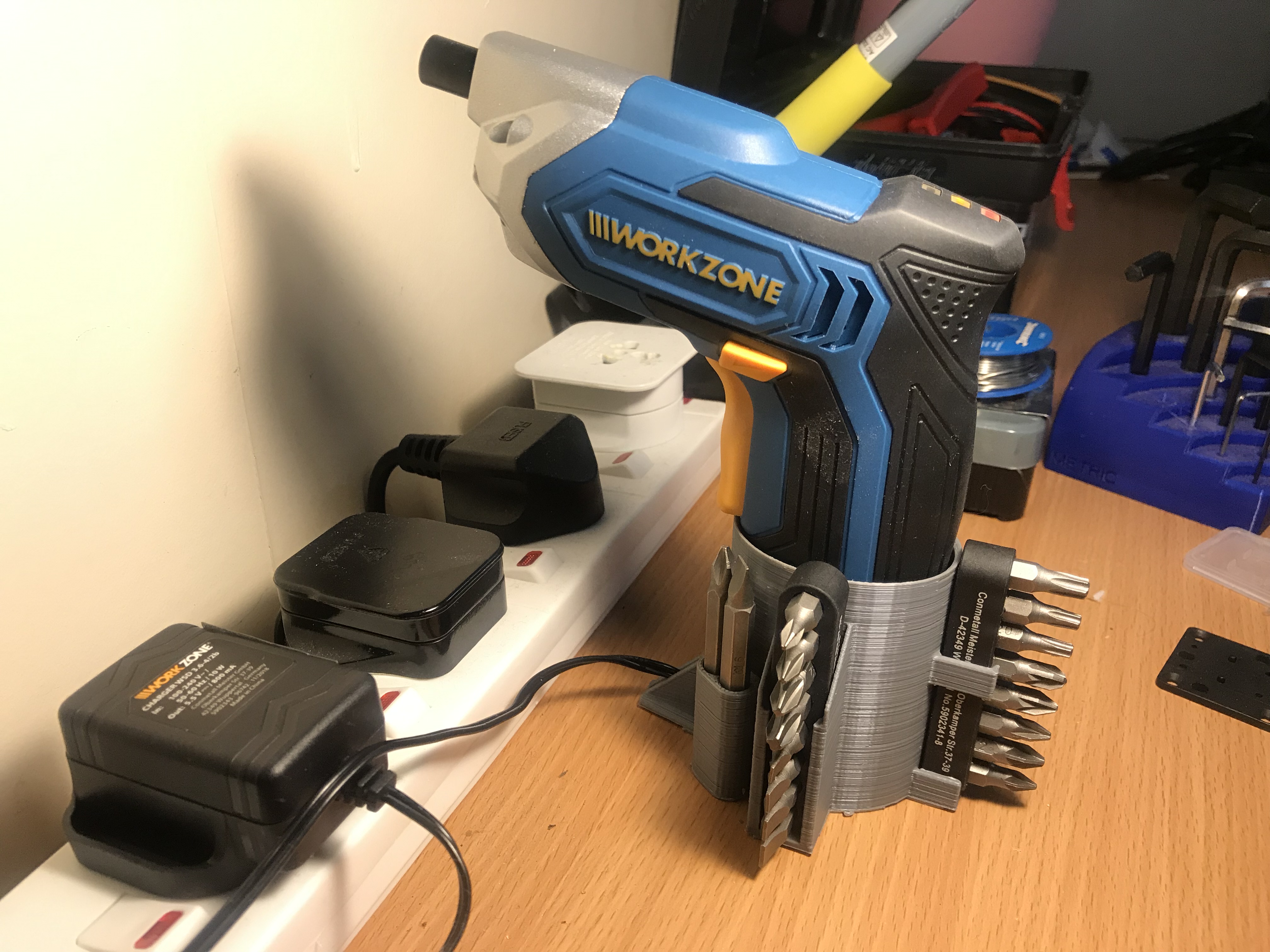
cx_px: 635
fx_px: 1027
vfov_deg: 49.7
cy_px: 476
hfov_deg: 63.4
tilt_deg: -26.1
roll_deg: -0.2
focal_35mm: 28
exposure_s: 1/33
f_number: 1.8
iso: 40
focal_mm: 3.99
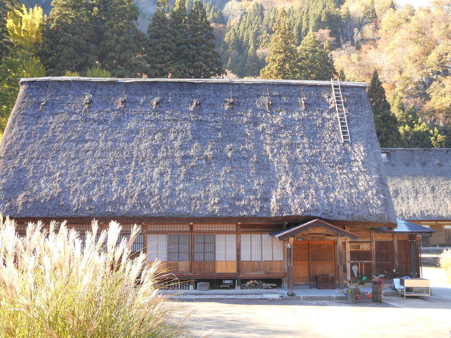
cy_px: 169
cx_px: 226
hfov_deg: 45.8
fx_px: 534
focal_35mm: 41
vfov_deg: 35.1
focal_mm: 7.2
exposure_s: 1/40
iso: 80
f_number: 3.9
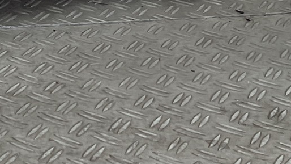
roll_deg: +1.1
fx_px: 957
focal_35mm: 124
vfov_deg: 8.8
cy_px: -239
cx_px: -100
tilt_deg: -8.1
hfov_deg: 16.3
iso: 16
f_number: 1.8
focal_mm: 3
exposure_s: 1/162
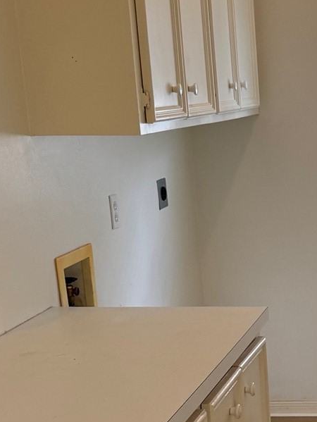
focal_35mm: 82
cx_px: 447
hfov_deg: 16.7
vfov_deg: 23.4
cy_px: 359
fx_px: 1000
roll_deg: +0.8
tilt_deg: -15.7
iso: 125
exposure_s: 1/120
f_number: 1.78
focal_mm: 6.76
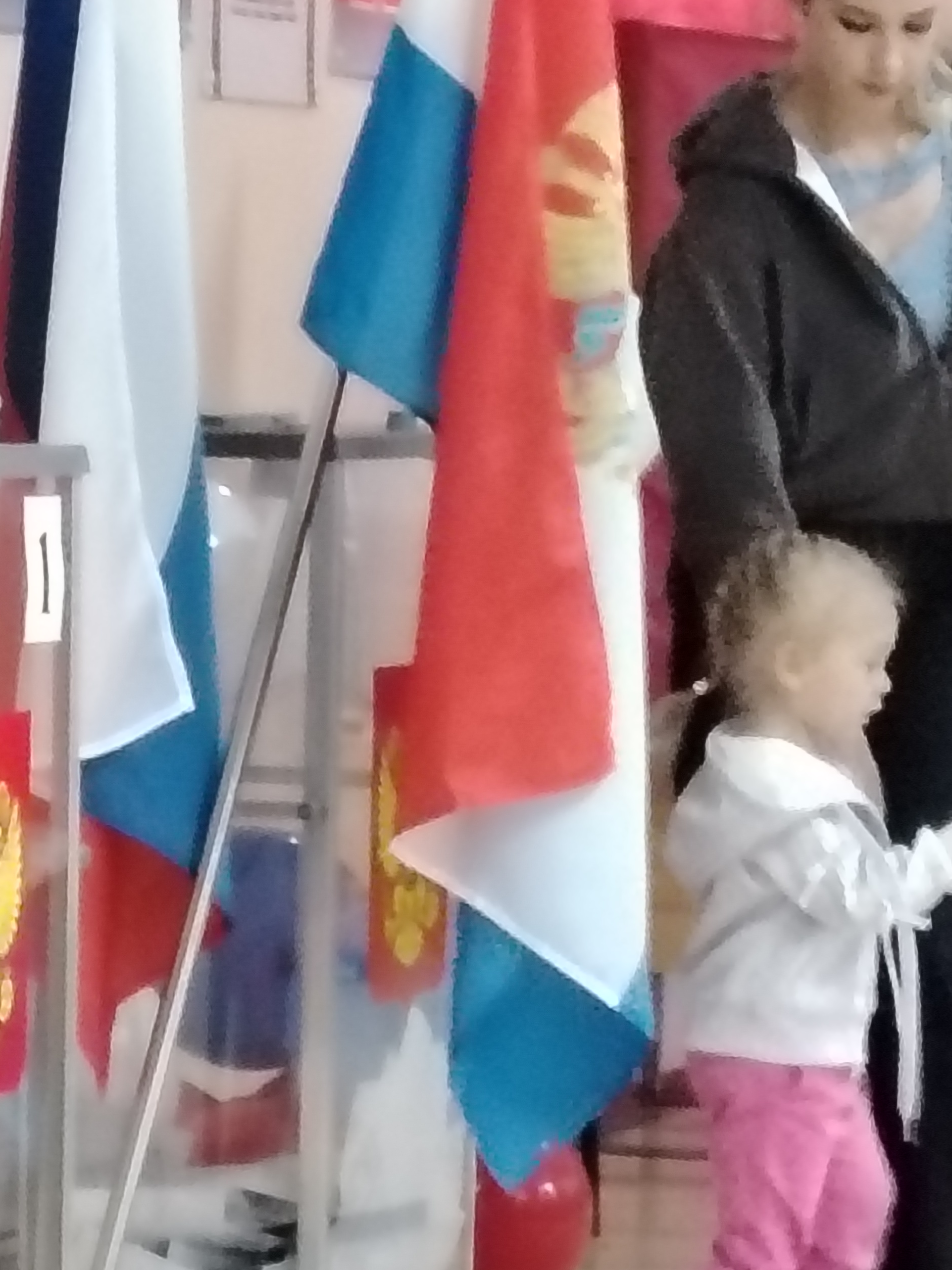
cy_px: 715
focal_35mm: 261
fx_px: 9570
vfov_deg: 7.6
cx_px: 544
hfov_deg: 5.7
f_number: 1.75
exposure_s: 1/33.3
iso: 1256
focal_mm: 5.25
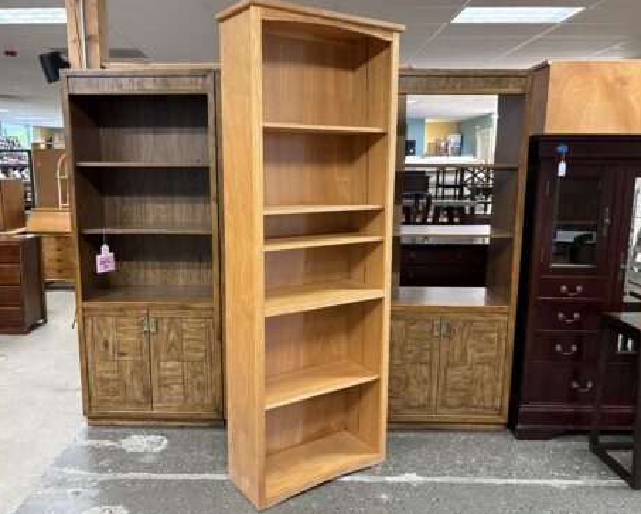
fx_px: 532
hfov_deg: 62.1
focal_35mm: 28
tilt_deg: -8.6
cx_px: 294
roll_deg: -0.5
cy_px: 254
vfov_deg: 51.6
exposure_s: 1/60
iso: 400
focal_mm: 5.96
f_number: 1.6
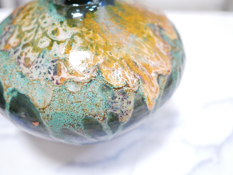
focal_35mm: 40
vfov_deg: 36.0
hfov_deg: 46.8
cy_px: 88
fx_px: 269
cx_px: 116
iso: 3200
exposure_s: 1/60
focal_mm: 20
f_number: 1.7
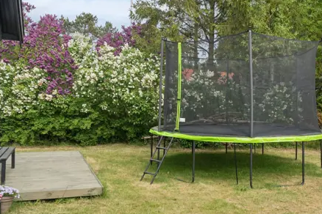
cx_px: 180
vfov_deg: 35.9
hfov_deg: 51.8
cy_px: 93
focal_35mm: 37
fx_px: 331
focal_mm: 18
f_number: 8
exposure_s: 1/200
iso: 200
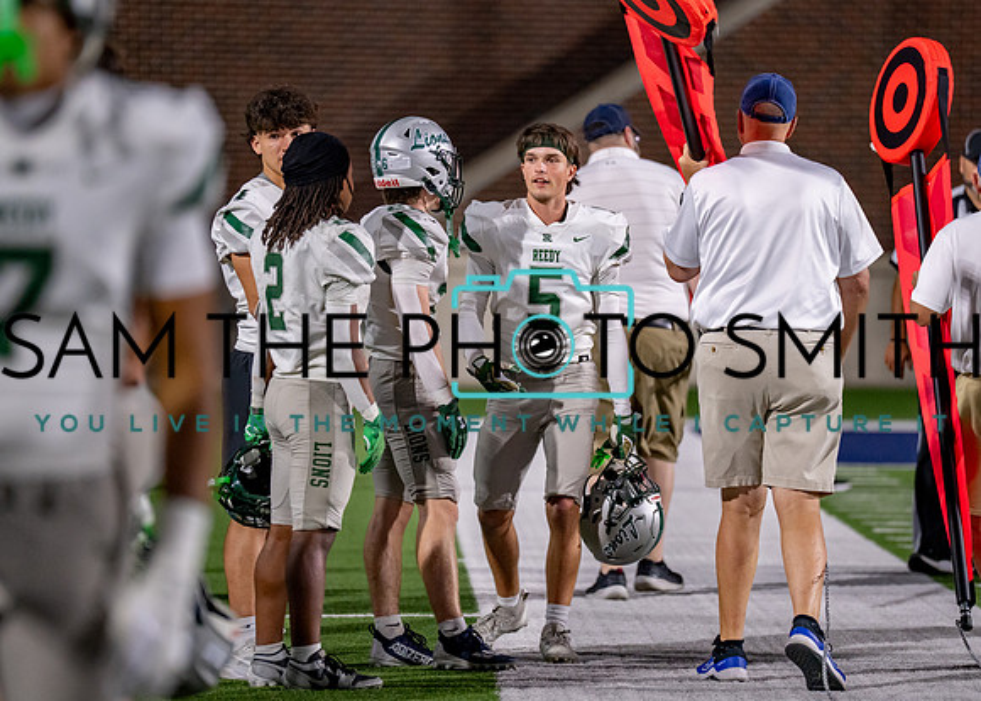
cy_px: 294
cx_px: 493
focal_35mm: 284
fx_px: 7903
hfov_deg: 7.1
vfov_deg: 5.1
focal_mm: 200
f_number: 2.8
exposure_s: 1/1600
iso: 2500
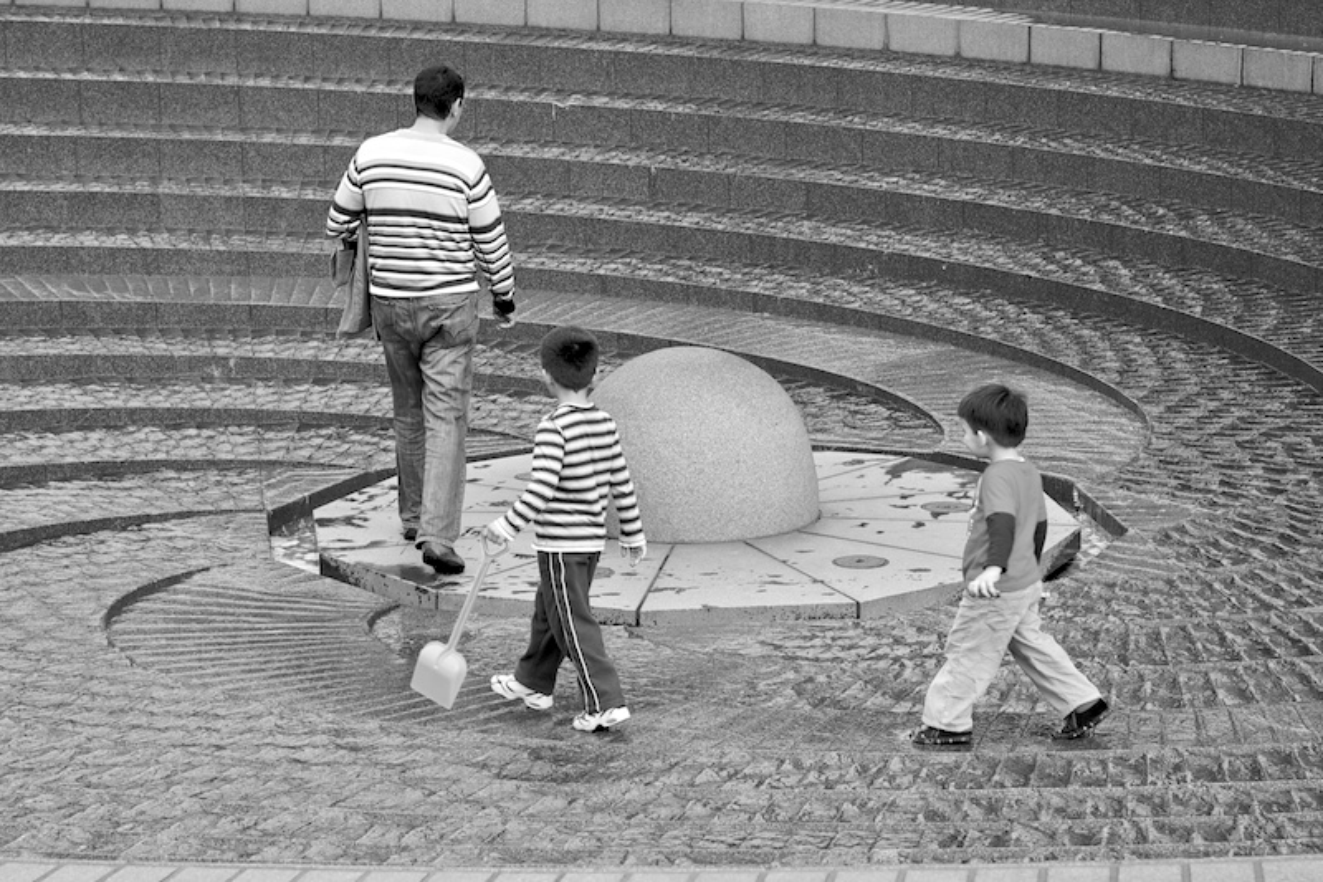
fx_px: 2756
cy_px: 441
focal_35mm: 75
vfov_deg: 18.2
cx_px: 662
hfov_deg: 27.0
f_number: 8
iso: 200
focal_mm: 50
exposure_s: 1/250
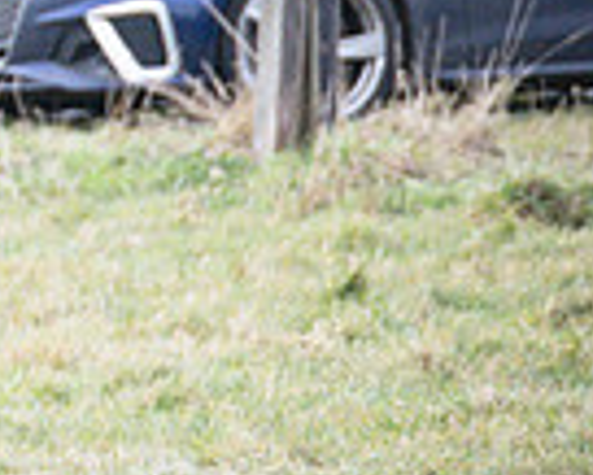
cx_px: -648
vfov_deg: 1.8
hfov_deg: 2.3
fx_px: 14771
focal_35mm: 841
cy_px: -48
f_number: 2.8
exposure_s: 1/1600
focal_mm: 80
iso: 400
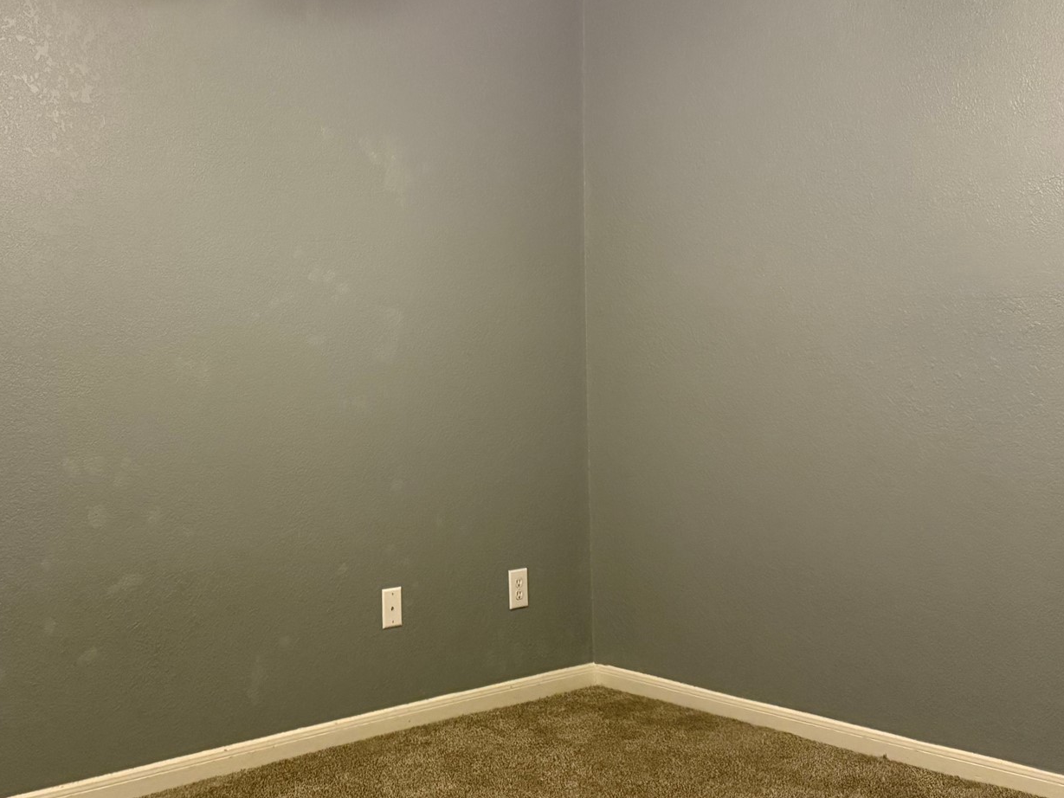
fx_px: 1230
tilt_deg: +0.3
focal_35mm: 40
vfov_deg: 36.0
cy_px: 383
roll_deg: +1.5
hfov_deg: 46.5
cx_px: 418
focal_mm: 6.76
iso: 800
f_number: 1.78
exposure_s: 1/60
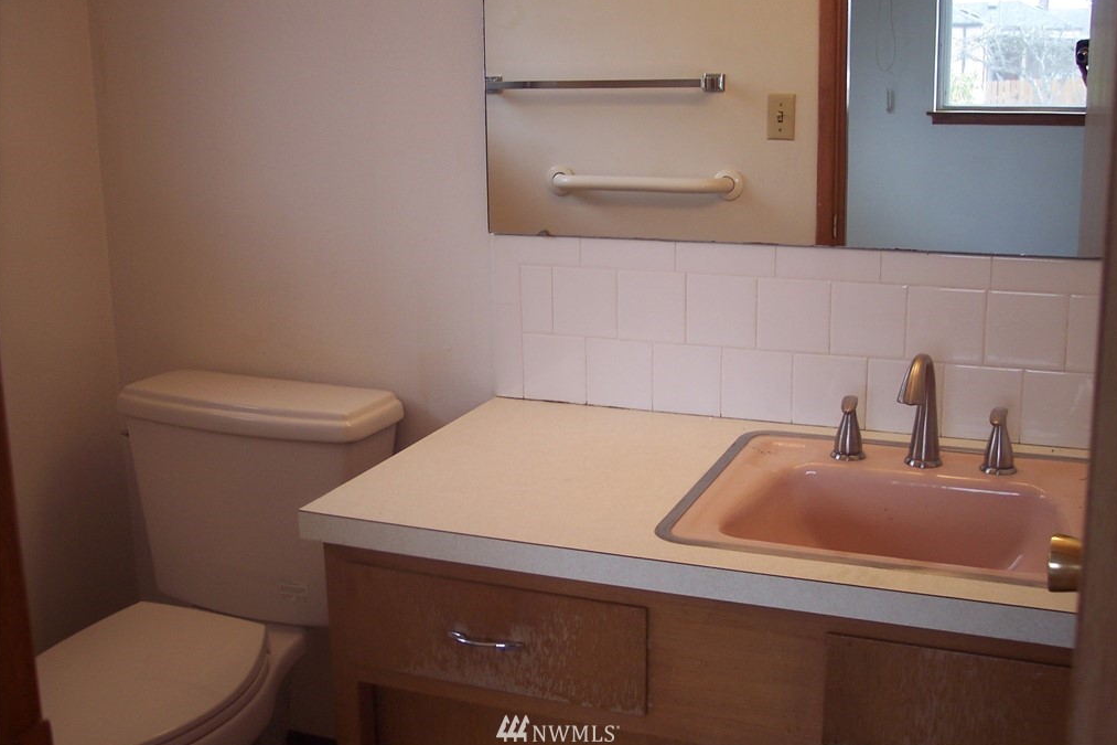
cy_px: 347
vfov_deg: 32.6
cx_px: 558
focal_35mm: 41
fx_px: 1272
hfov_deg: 47.4
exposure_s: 1/60
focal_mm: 8
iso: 100
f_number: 2.8
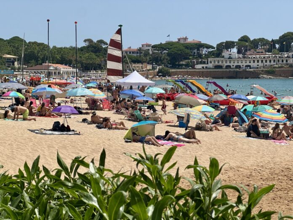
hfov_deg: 25.3
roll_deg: +0.0
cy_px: 110
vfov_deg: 19.1
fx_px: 652
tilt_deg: -3.3
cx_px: 146
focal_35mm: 77
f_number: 2.8
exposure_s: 1/1143
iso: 32
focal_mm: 9
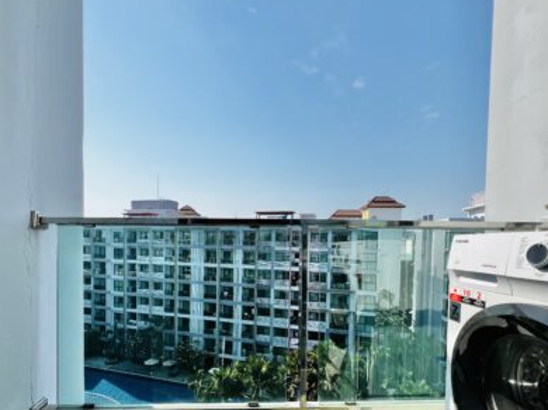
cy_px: 253
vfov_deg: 73.6
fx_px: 269
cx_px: 247
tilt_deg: -2.9
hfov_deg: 90.8
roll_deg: -1.1
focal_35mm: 17
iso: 32
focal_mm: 1.57
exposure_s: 1/2273
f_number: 1.8
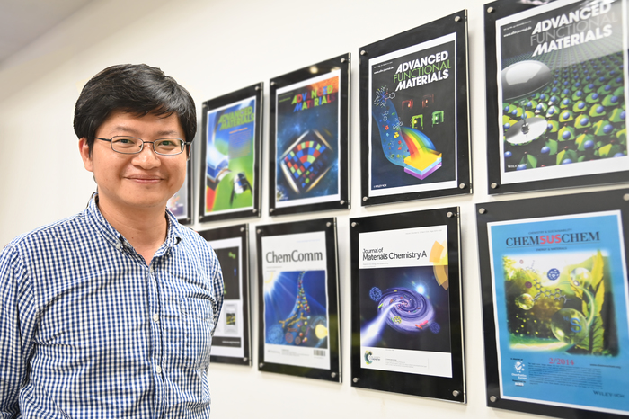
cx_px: 314
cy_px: 210
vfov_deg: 29.2
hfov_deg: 42.8
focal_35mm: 46
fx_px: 803
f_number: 4
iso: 2000
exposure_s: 1/100
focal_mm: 46
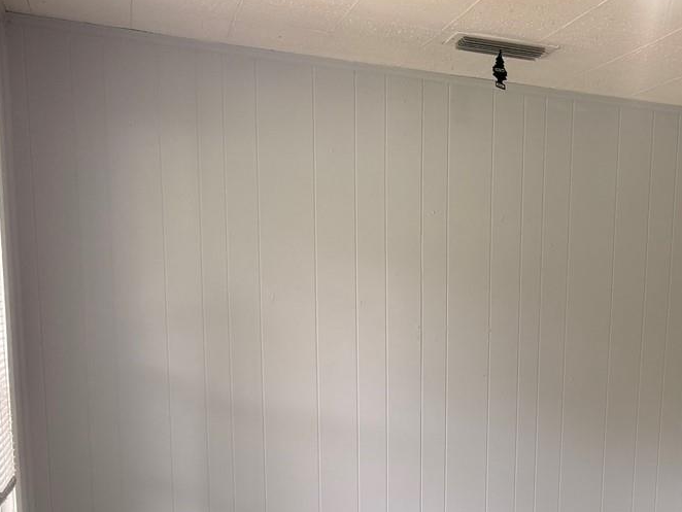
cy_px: 589
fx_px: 1143
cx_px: 640
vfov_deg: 23.4
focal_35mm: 58
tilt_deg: -13.0
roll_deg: -2.7
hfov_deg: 31.4
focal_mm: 6.76
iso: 160
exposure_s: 1/120
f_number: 1.78
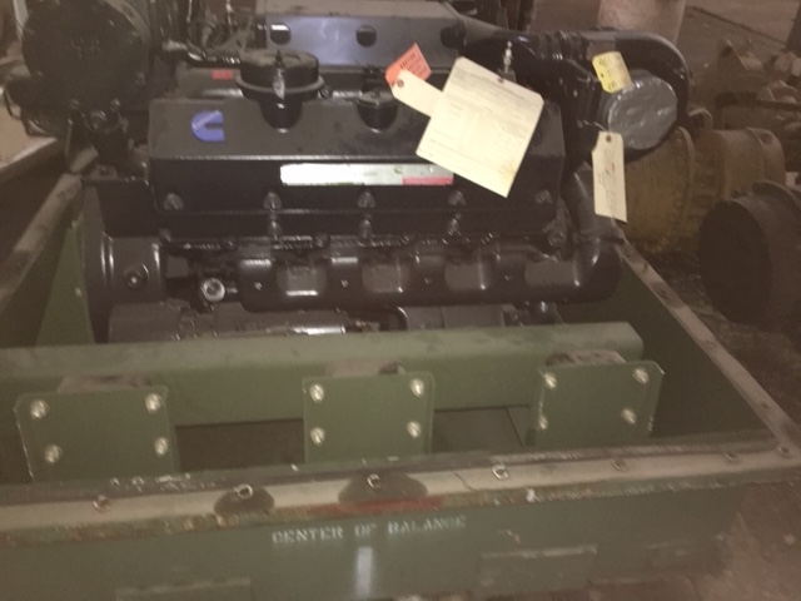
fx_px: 671
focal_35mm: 29
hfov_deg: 61.7
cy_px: 300
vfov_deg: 48.2
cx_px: 400
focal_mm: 4.15
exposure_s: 1/16
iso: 250
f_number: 2.2
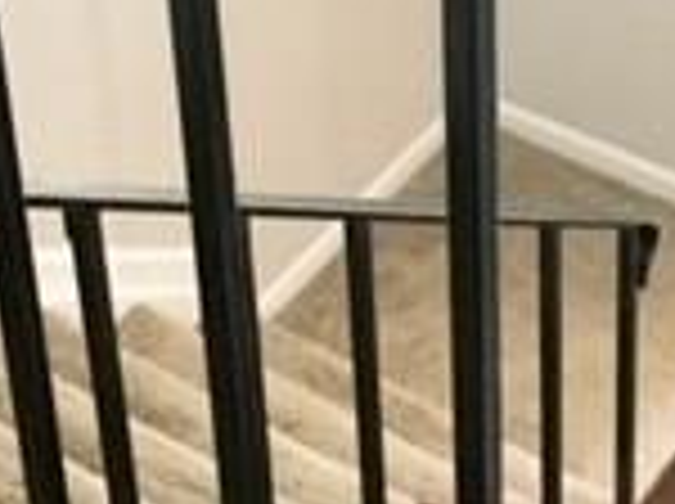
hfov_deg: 15.8
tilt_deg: -36.8
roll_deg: -2.6
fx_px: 2414
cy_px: -166
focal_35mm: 124
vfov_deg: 11.6
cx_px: 554
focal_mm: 4.15
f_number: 2.2
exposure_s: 1/17
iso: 250
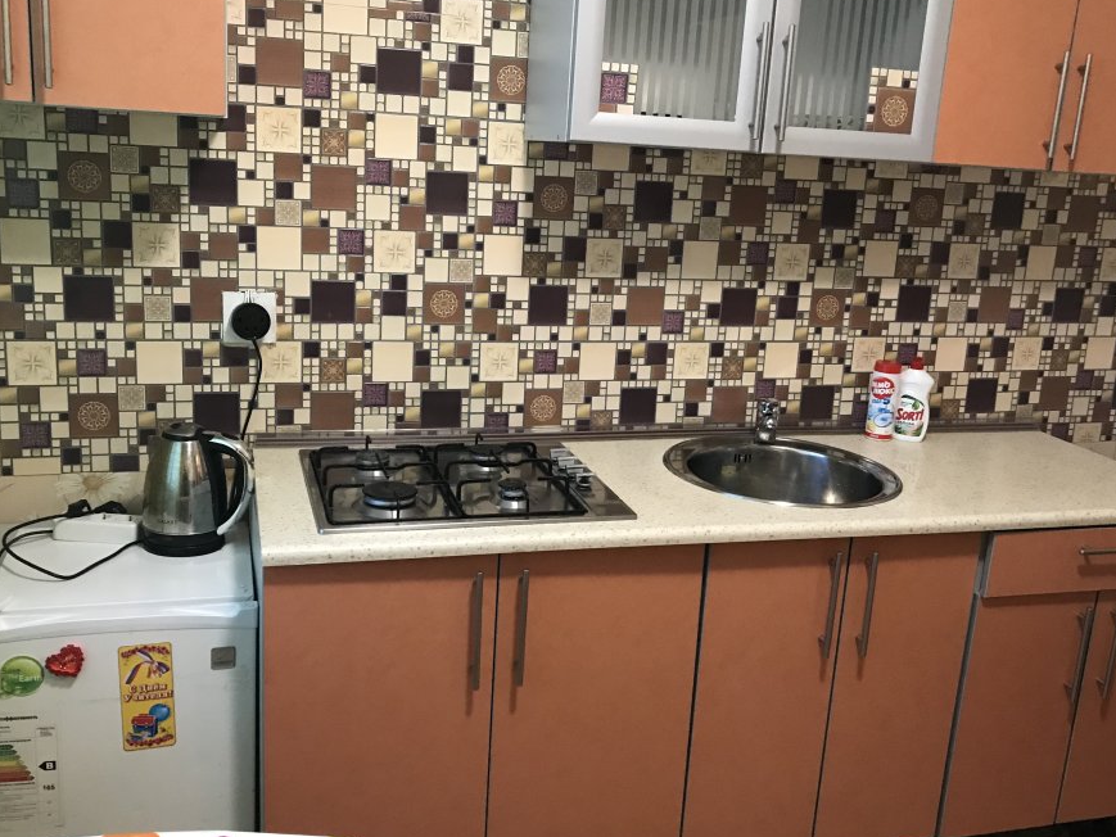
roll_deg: -3.7
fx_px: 1064
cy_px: 412
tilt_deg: -12.9
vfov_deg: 43.0
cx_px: 550
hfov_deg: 55.3
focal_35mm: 33
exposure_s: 1/14
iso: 100
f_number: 1.8
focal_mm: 3.99
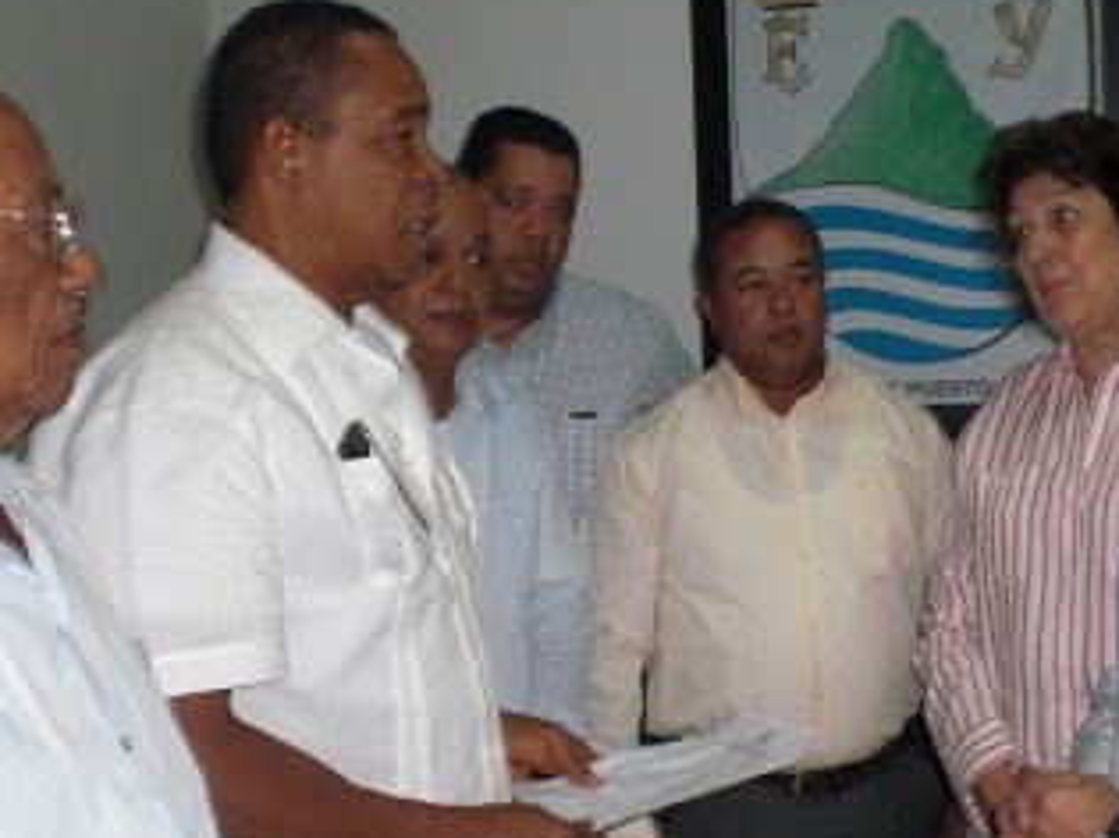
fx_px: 1745
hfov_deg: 35.2
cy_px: 376
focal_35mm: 54
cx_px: 739
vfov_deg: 27.0
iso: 200
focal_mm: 6.3
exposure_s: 1/60
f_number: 3.1
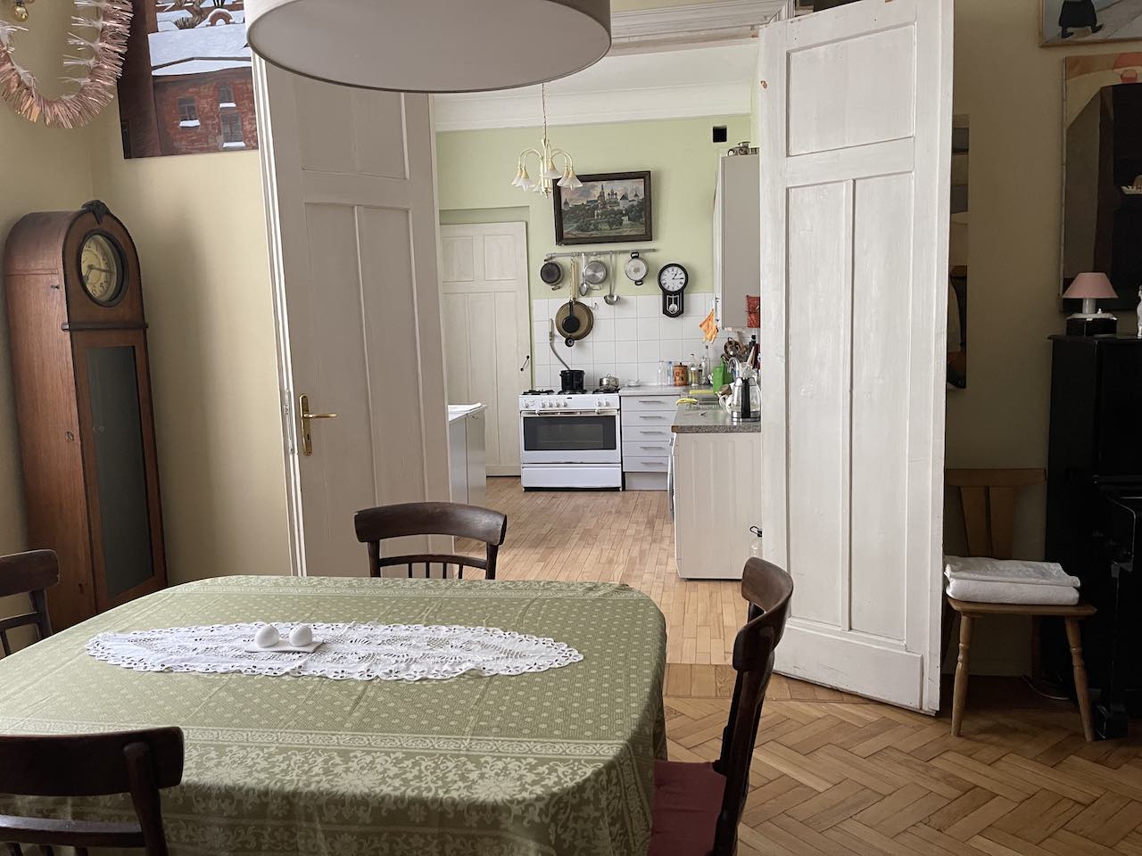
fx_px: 858
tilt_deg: -7.6
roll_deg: +1.1
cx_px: 571
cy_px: 428
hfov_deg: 67.3
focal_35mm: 26
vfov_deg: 53.1
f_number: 1.6
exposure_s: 1/50
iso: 320
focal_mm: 5.1
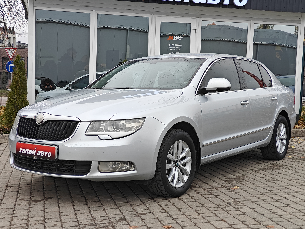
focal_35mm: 47
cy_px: 114
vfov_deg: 30.9
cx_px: 152
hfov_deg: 40.4
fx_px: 414
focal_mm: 7.08
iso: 50
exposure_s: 1/210
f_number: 2
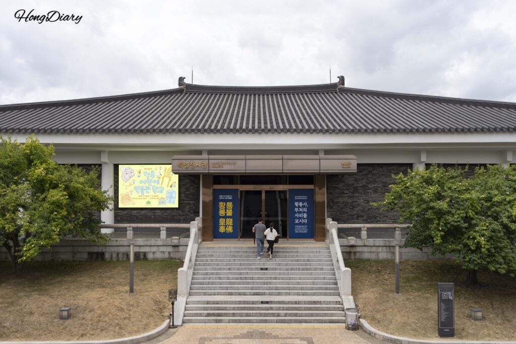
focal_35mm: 37
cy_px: 172
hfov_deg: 51.9
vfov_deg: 36.0
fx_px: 530
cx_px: 258
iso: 100
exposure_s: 1/80
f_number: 7.1
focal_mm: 37
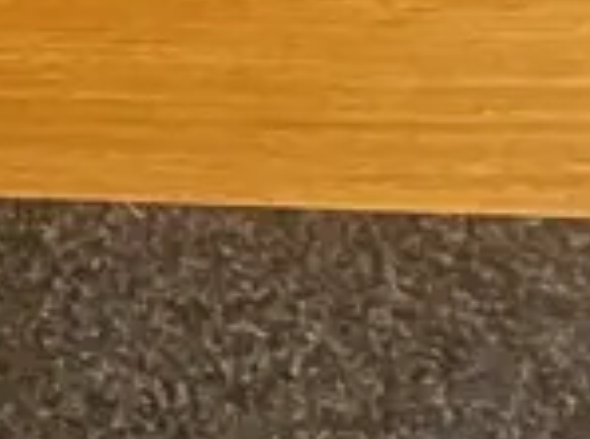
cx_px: 1984
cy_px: -692
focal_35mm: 193
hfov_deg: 8.1
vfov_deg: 7.1
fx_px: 3282
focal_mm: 3.99
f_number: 1.8
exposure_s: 1/50
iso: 100
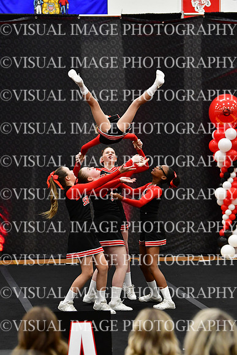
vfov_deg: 11.2
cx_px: 118
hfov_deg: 7.5
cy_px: 178
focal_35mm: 183
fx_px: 1806
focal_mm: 122
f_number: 3.5
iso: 4000
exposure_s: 1/500
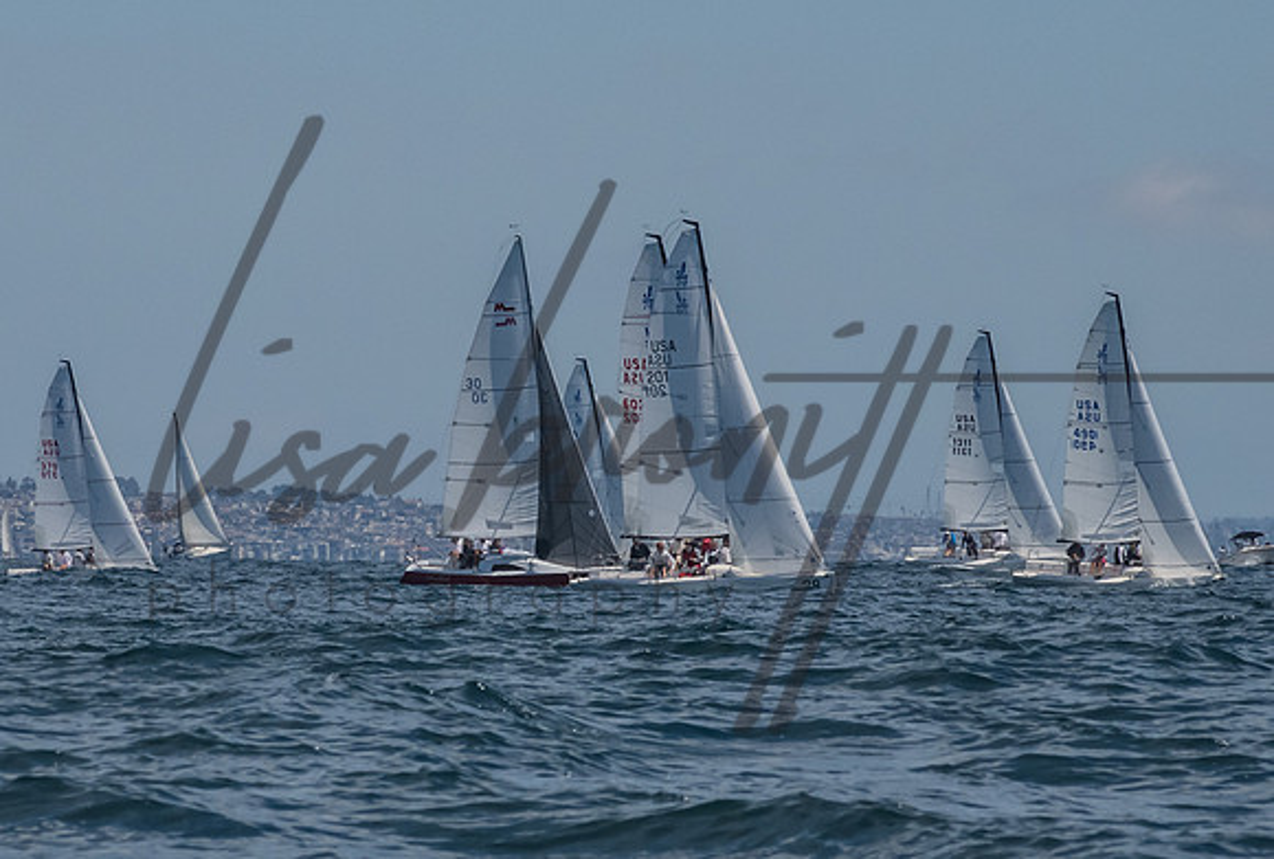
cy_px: 335
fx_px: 15615
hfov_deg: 4.7
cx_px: 401
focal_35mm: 440
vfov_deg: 3.2
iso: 640
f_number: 14
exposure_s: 1/1600
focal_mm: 200
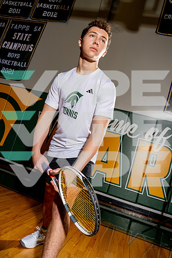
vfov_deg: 67.4
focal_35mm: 27
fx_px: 193
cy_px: 129
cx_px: 86
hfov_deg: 47.9
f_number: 6.3
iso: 100
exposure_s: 1/250
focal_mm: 27
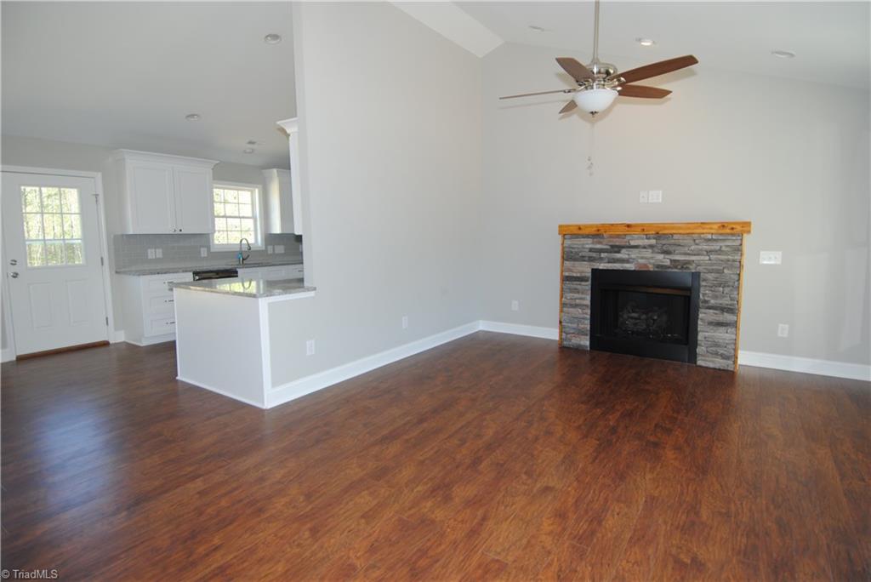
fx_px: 436
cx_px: 436
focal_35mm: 18
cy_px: 291
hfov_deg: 90.0
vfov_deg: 67.5
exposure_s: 1/60
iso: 200
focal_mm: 12
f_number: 4
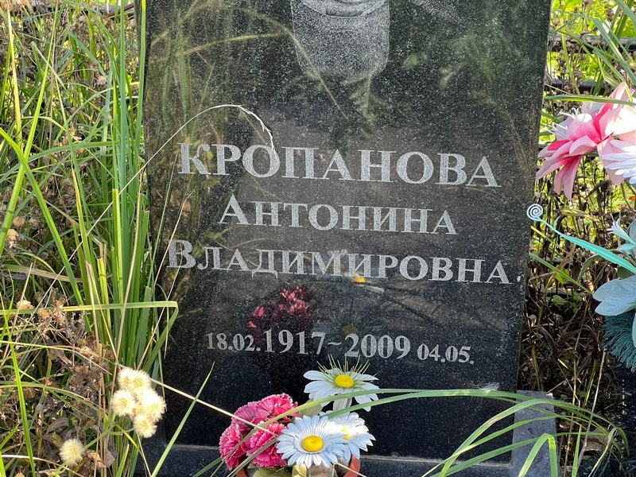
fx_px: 1415
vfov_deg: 19.1
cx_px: 318
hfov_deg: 25.3
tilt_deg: -33.0
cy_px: 238
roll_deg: +1.1
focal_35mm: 77
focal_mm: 9
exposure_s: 1/121
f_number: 2.8
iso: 100
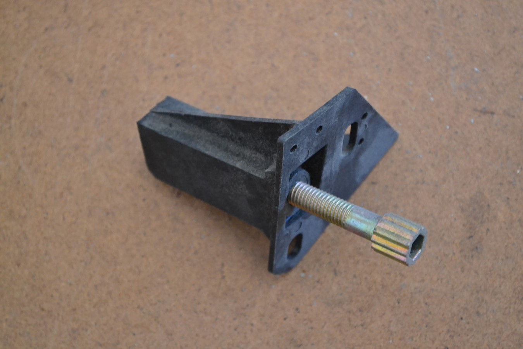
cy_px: 174
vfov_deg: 16.6
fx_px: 1198
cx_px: 262
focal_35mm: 82
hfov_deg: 24.6
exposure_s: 1/30
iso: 3200
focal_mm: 55
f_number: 5.6
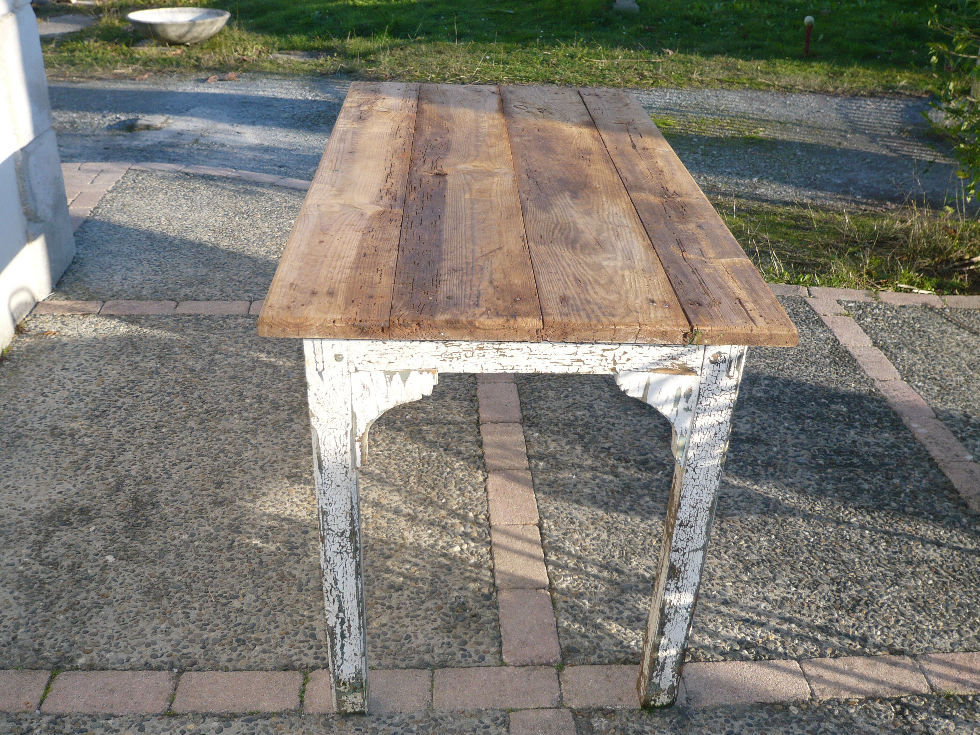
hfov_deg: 49.0
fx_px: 1076
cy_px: 368
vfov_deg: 37.7
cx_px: 490
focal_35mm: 38
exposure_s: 1/250
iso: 100
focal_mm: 6.2
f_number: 3.2
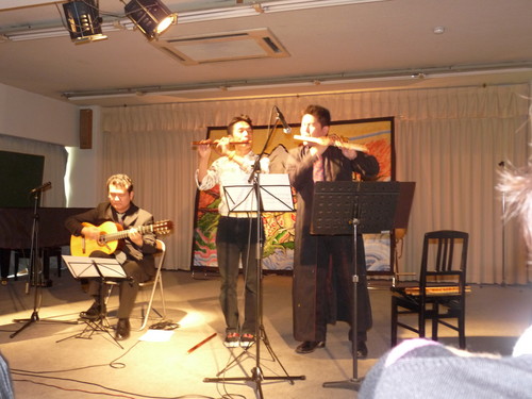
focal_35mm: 33
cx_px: 266
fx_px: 507
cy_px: 200
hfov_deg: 55.4
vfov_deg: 42.9
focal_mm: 5.9
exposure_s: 1/8
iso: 400
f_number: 3
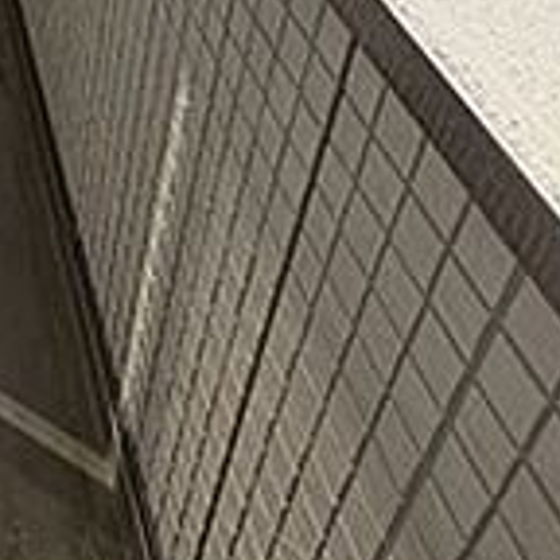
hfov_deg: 27.0
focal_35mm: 55
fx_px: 1007
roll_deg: +2.9
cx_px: -136
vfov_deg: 29.0
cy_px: -4
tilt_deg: -32.1
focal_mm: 2.22
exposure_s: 1/770
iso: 32
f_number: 2.2
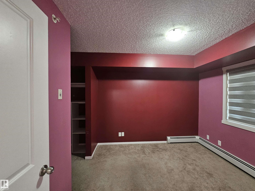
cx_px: 128
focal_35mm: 13
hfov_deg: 106.2
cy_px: 96
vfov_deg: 89.9
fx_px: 96
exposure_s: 1/24
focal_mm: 2.2
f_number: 2.2
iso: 800
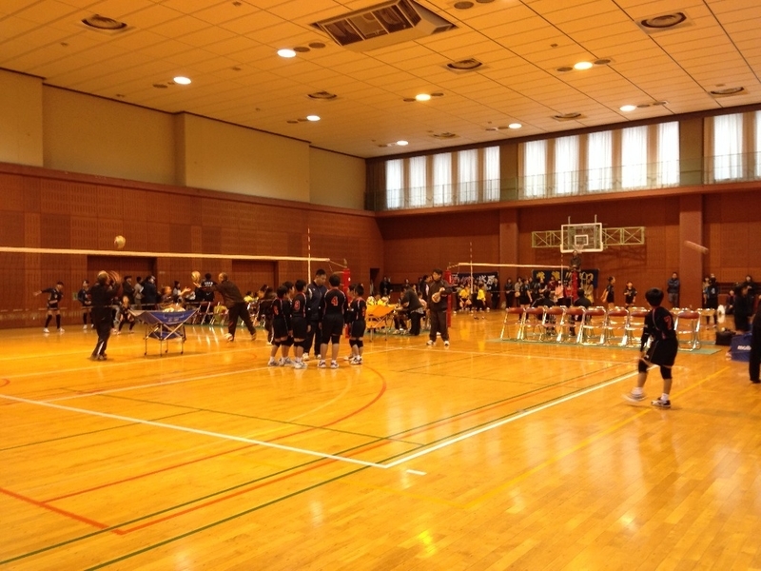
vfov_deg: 42.9
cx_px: 380
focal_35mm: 33
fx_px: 725
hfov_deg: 55.4
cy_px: 286
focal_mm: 4.12
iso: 100
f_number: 2.4
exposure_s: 1/20
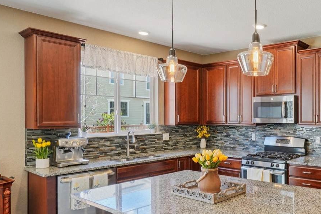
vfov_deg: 47.8
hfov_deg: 58.3
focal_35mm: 27
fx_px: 241
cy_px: 120
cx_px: 285
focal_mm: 10
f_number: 8
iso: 400
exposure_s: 1/20
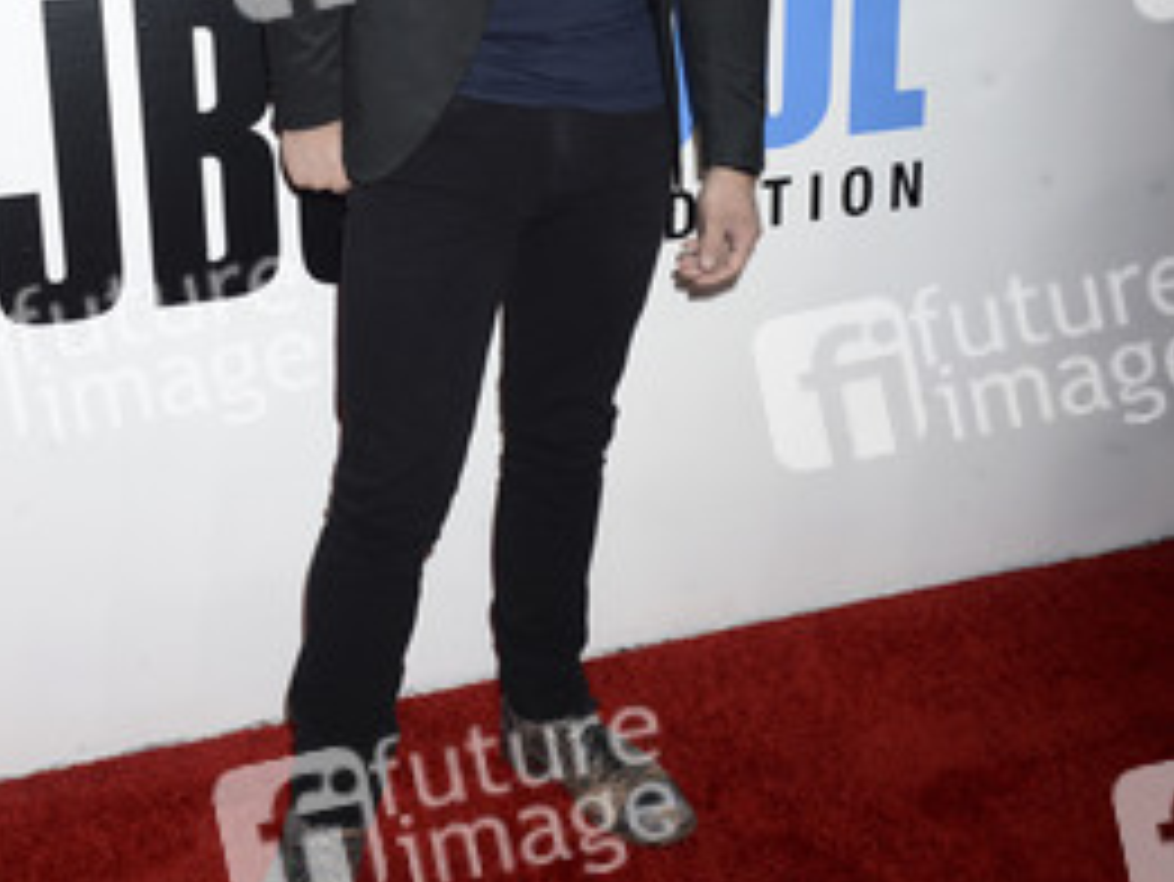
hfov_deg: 36.2
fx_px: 1798
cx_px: 578
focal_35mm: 53
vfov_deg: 26.9
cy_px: 140
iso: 800
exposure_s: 1/250
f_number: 7.1
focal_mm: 36
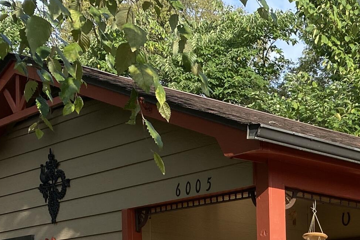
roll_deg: -0.9
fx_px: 830
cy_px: 392
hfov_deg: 21.6
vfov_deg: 14.9
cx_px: 494
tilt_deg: -5.8
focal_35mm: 83
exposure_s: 1/1063
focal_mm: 4.25
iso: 32
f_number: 1.8
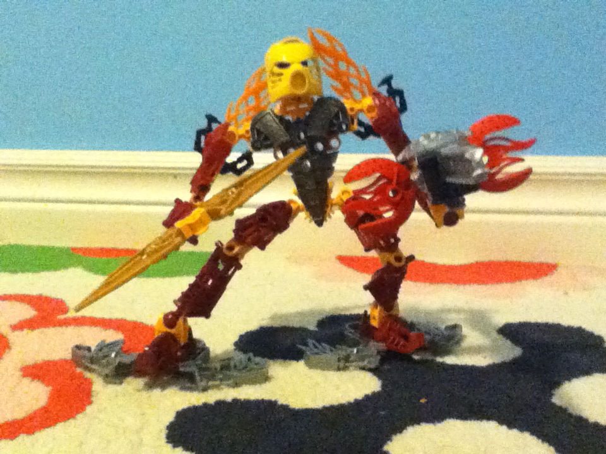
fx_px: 560
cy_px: 227
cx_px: 303
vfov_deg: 44.2
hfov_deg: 56.8
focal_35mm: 32
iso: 1000
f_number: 2.4
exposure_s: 1/15
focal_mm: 3.85
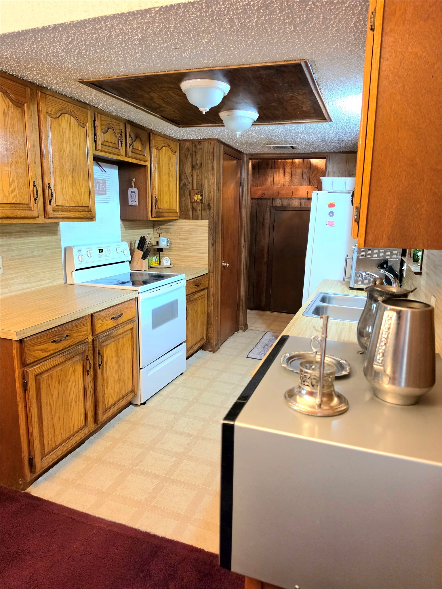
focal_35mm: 23
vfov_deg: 73.9
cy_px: 294
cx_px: 221
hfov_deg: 58.9
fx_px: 392
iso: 500
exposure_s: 1/120
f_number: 1.4
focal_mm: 6.5
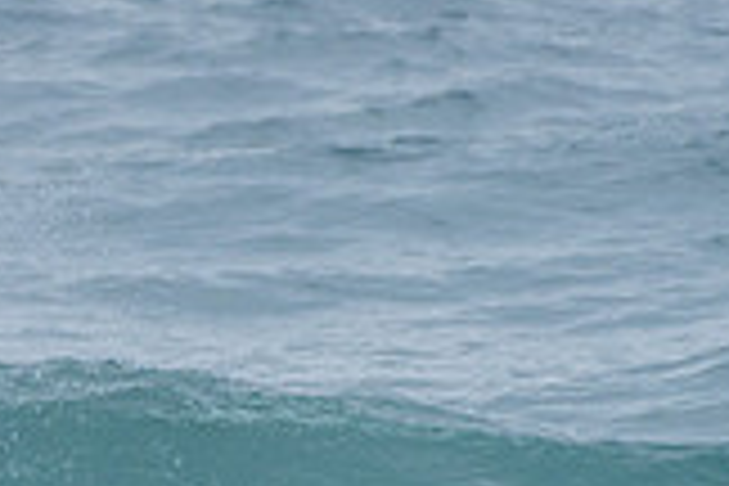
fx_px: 44425
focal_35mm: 2194
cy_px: 357
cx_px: -239
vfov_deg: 0.6
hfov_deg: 0.9
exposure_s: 1/1250
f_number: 5.6
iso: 640
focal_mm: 500
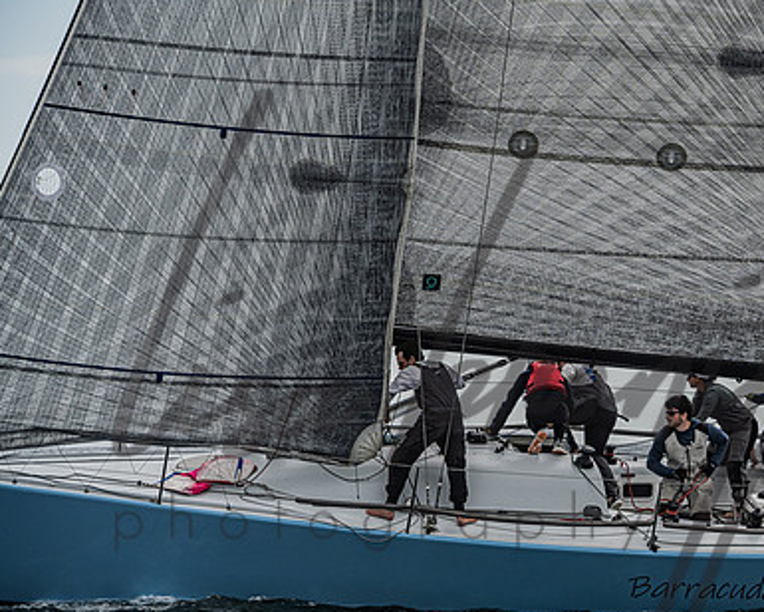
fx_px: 6082
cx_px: 556
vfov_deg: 5.8
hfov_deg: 7.2
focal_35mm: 269
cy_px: 373
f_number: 8
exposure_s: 1/3200
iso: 400
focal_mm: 190
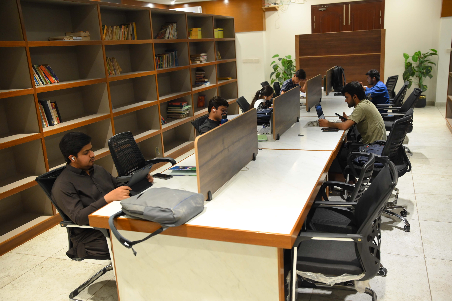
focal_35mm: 35
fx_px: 439
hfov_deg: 54.5
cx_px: 226
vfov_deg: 37.8
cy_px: 150
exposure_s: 1/100
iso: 2000
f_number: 2.8
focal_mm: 35
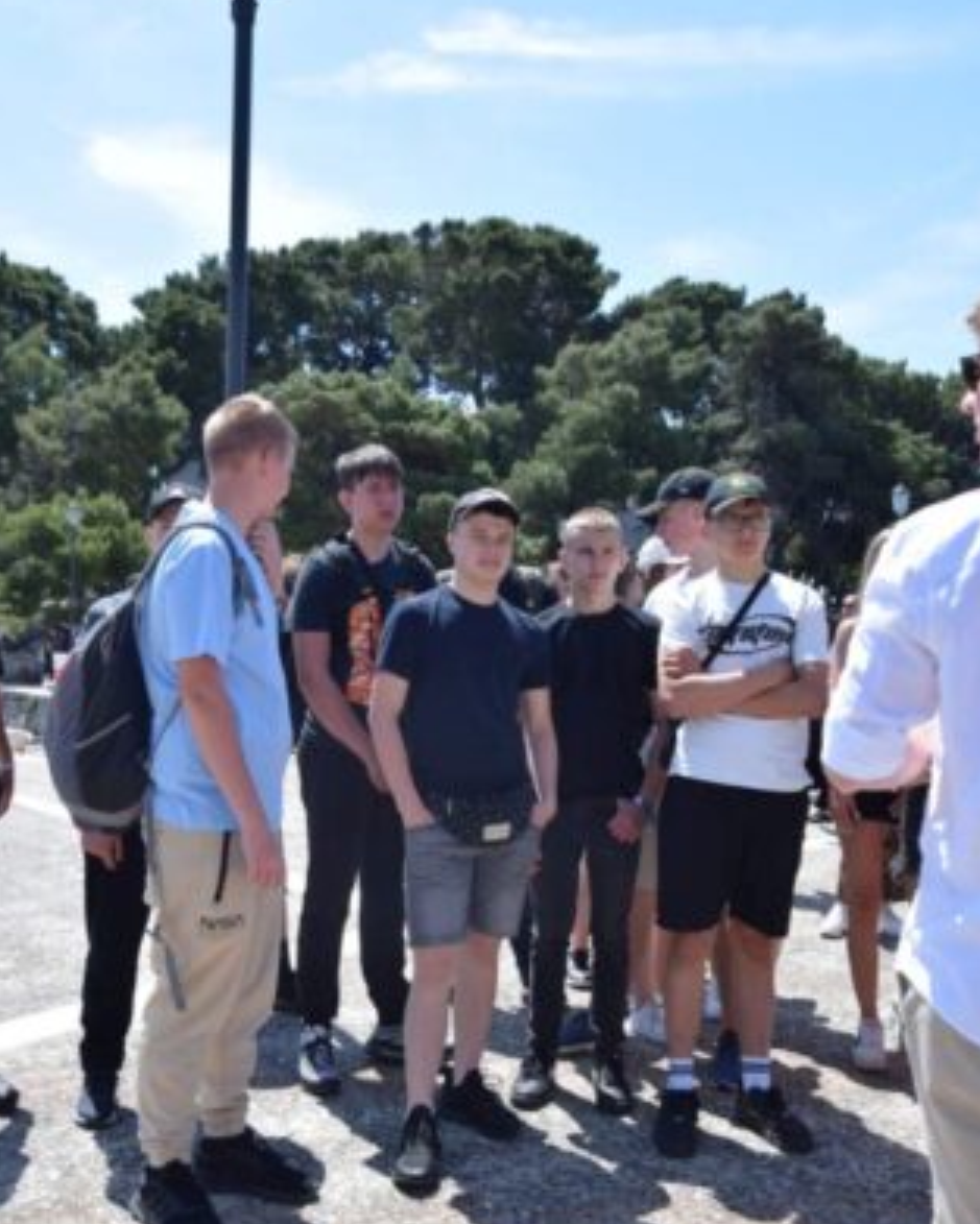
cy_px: 657
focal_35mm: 38
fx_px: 1377
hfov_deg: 39.2
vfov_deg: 47.9
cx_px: 492
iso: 200
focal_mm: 22
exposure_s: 1/320
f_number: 9
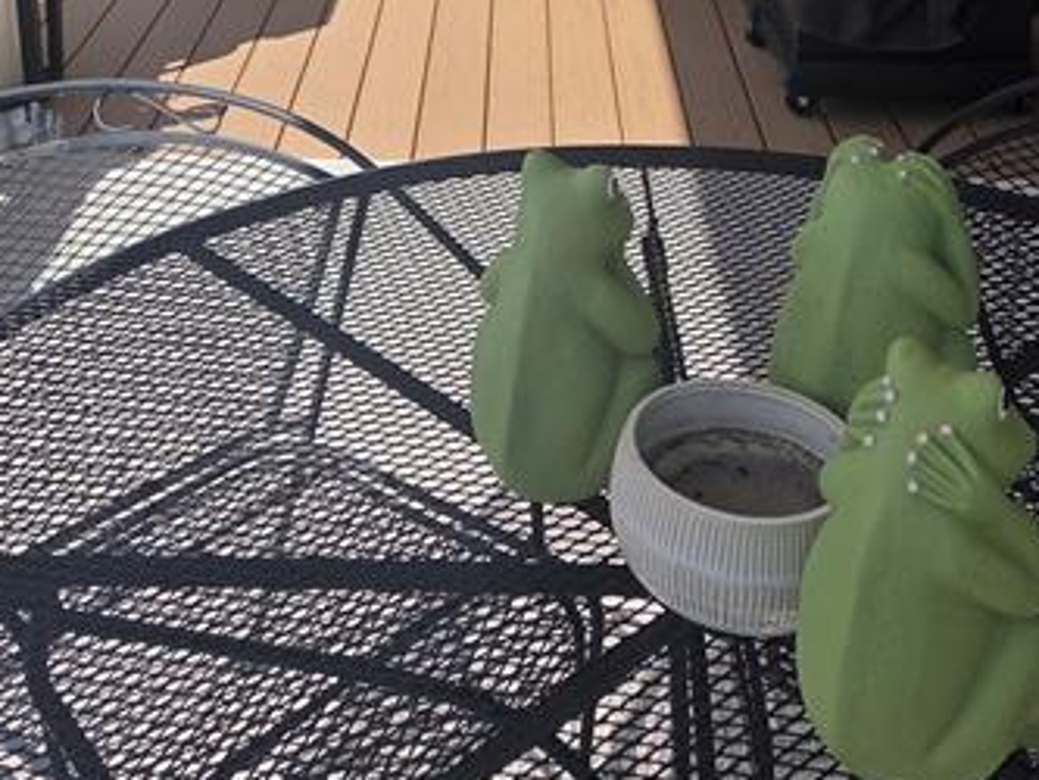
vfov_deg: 24.2
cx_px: 401
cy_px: -228
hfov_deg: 36.0
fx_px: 1591
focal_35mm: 53
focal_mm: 5.4
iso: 80
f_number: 1.8
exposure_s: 1/3999
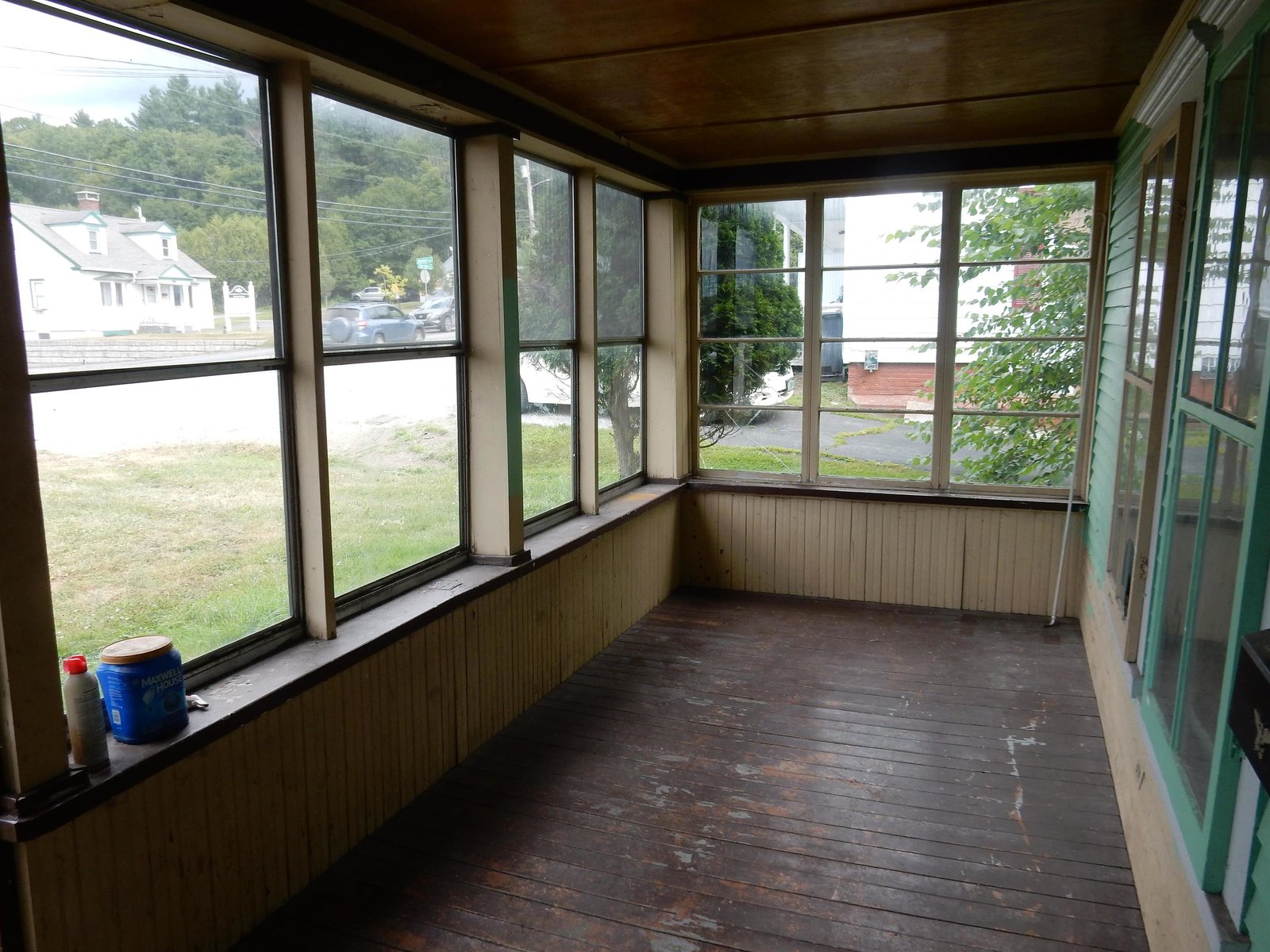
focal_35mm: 25
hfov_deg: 69.4
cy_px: 476
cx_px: 635
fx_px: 917
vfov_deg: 54.9
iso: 125
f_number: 3.7
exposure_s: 1/125
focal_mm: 4.5
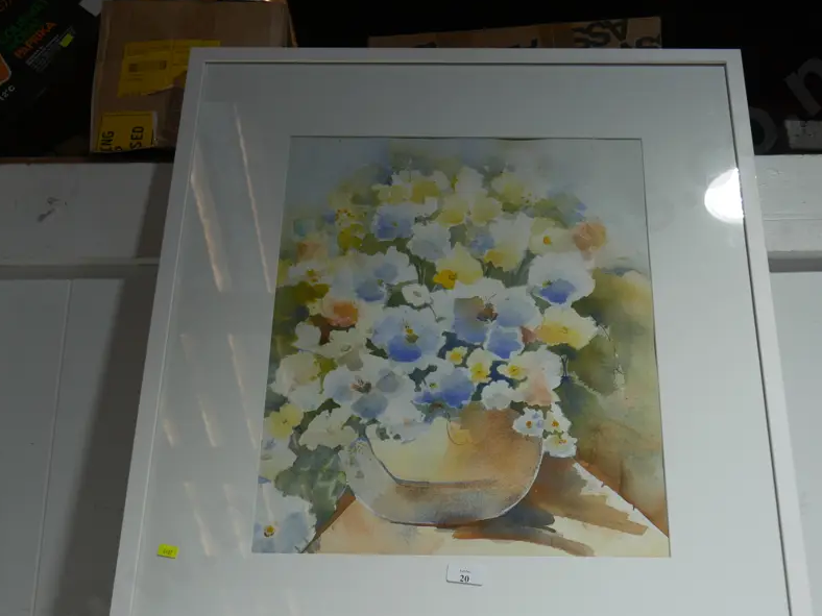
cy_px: 363
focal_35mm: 52
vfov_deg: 28.0
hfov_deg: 36.8
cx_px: 442
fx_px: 1235
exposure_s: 1/125
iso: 200
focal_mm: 20
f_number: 4.5
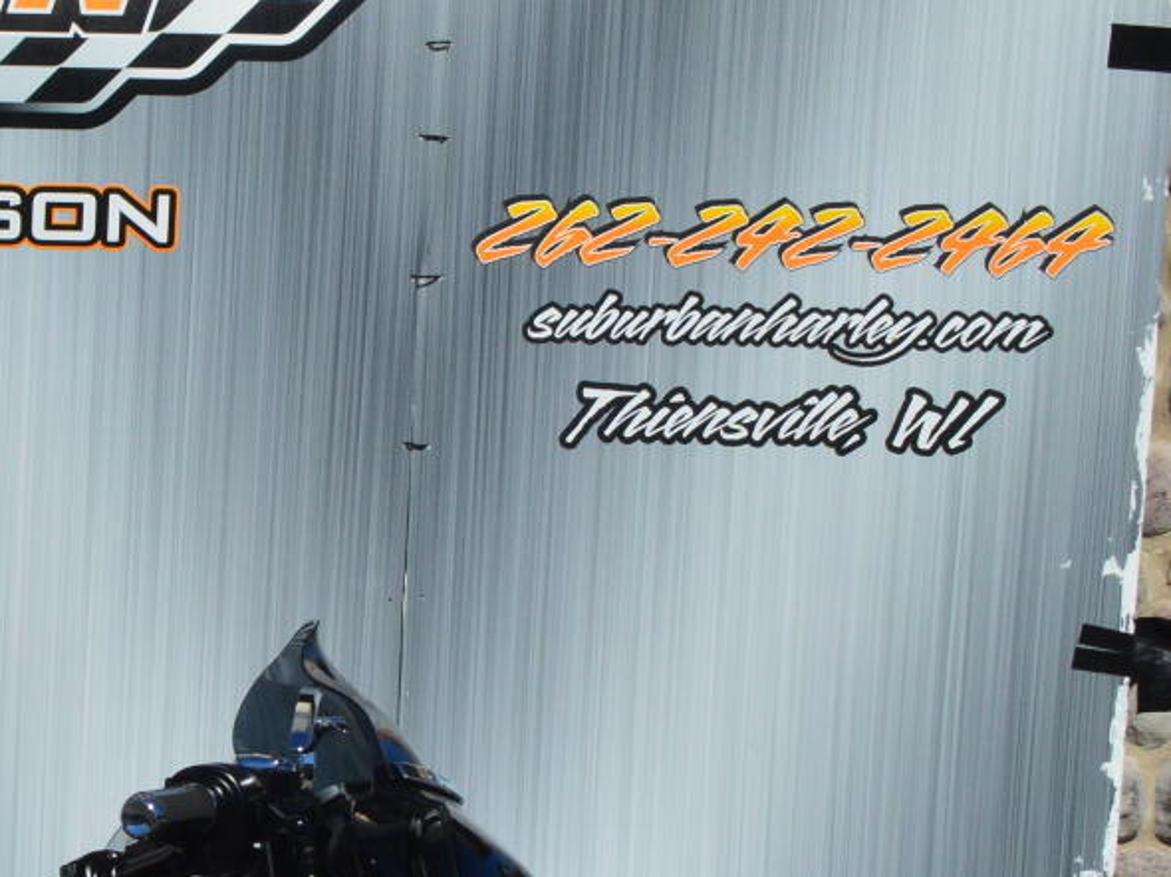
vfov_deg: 16.2
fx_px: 2976
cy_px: 984
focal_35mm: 88
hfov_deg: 20.3
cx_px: -369
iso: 250
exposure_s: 1/500
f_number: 11
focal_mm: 18
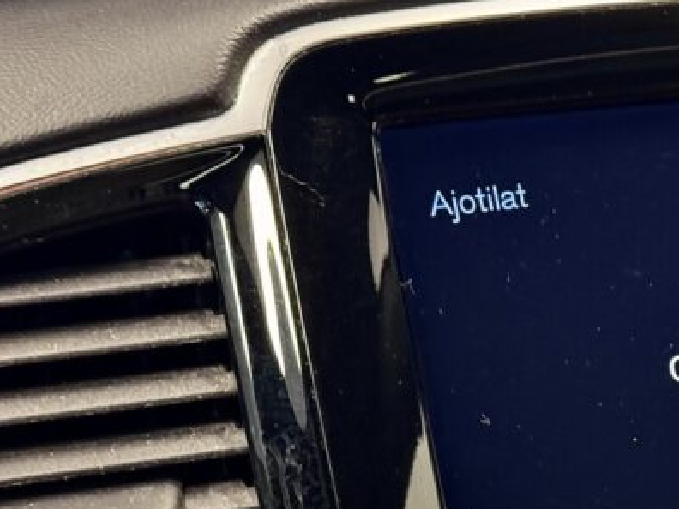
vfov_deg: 11.8
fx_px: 2432
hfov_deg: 15.5
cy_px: 574
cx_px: 753
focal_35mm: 124
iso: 500
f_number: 1.78
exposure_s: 1/25
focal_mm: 6.76
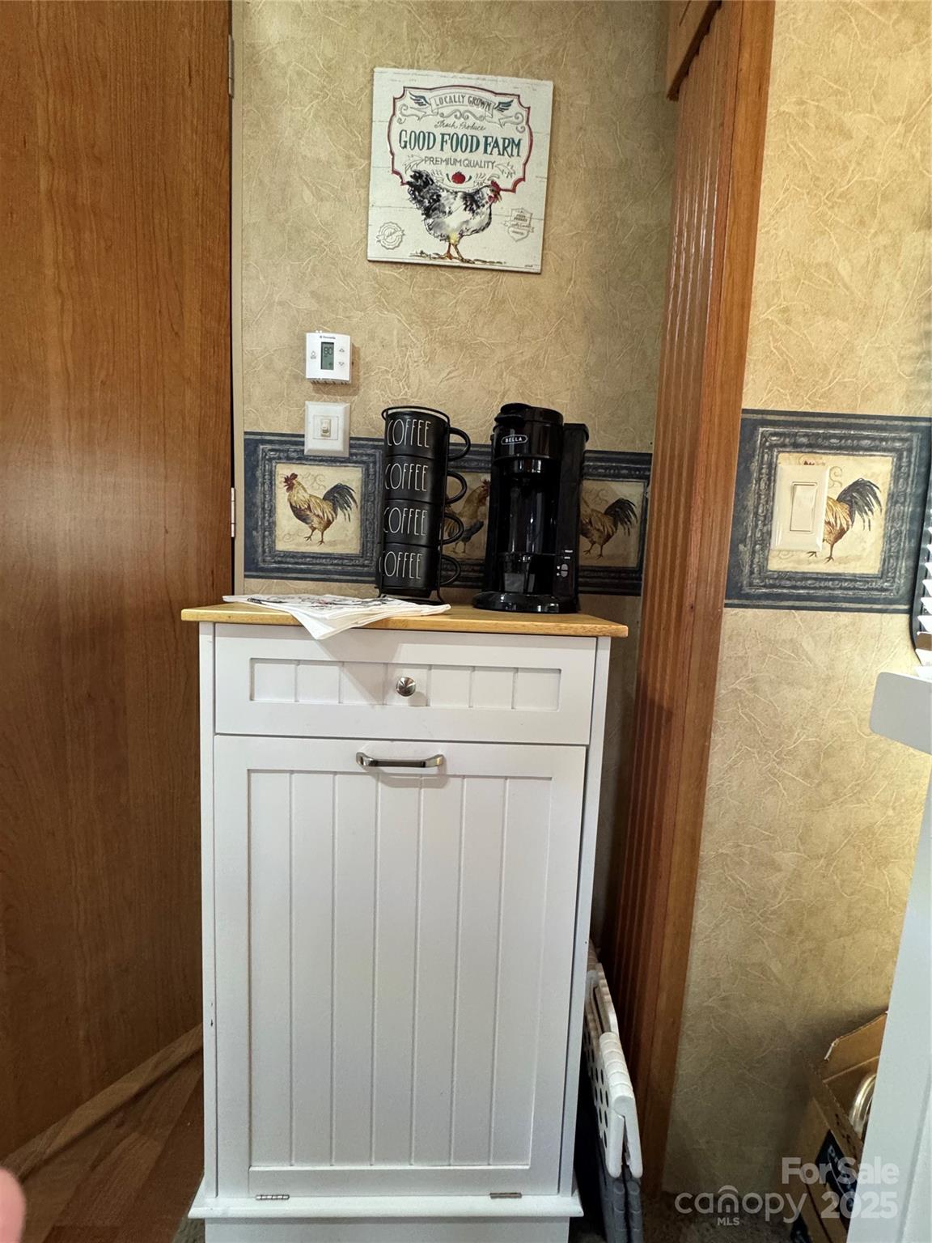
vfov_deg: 102.1
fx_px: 503
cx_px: 466
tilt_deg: -5.9
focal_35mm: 14
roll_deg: -2.0
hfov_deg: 85.7
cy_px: 622
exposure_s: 1/60
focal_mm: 2.22
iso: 500
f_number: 2.2
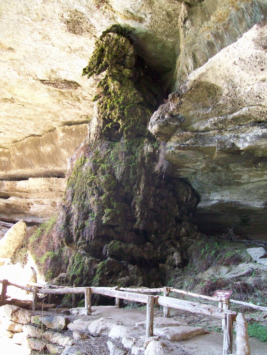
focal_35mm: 36
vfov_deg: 51.3
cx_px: 134
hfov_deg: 39.7
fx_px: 370
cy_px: 178
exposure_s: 1/64
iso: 200
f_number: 2.7
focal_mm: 6
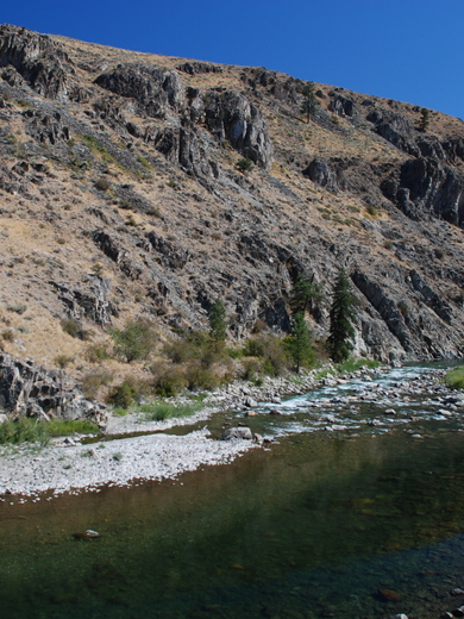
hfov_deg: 35.9
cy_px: 315
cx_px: 195
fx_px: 715
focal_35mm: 40
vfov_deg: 46.8
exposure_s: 1/100
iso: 100
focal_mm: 18
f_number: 5
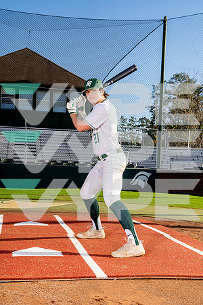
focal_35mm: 52
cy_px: 152
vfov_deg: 38.2
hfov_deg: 26.0
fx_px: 440
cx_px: 102
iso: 100
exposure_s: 1/250
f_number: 7.1
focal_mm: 52
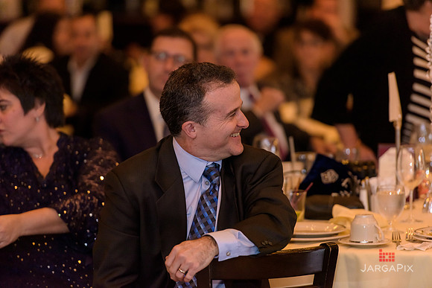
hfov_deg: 10.3
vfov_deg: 6.9
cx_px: 216
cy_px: 144
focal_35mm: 200
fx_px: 2400
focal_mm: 200
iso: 1600
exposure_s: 1/125
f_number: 3.2
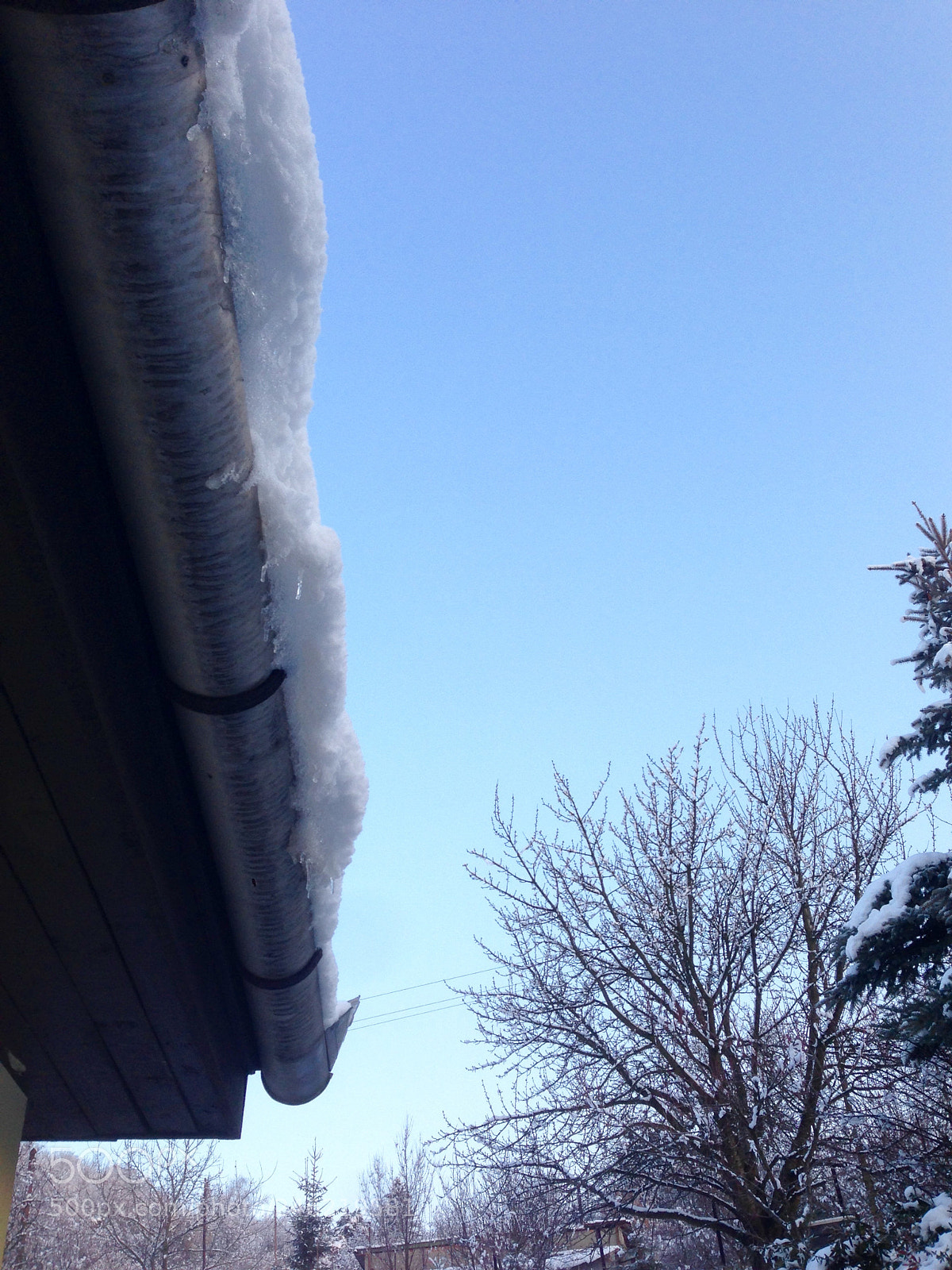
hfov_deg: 42.9
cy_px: 635
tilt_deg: +40.7
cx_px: 476
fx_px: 1210
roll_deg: +4.4
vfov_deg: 55.4
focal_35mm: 33
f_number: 2.4
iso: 50
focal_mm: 4.12
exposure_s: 1/120
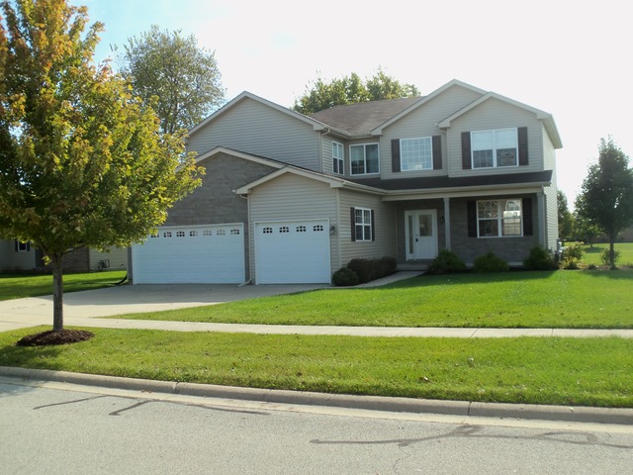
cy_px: 238
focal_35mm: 38
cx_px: 316
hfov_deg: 49.0
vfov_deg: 37.7
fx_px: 695
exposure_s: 1/320
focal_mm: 6.7
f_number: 3.7
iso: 80
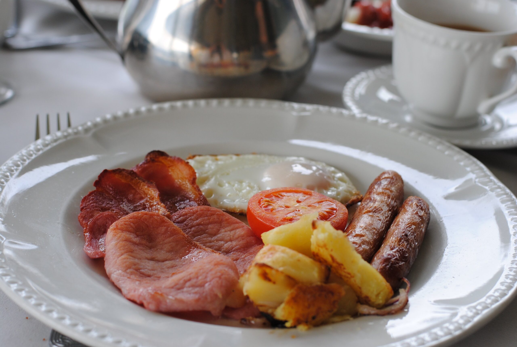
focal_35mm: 75
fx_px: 1079
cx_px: 258
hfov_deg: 26.9
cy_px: 174
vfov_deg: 18.3
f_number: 4.5
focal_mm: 50
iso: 200
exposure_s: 1/80
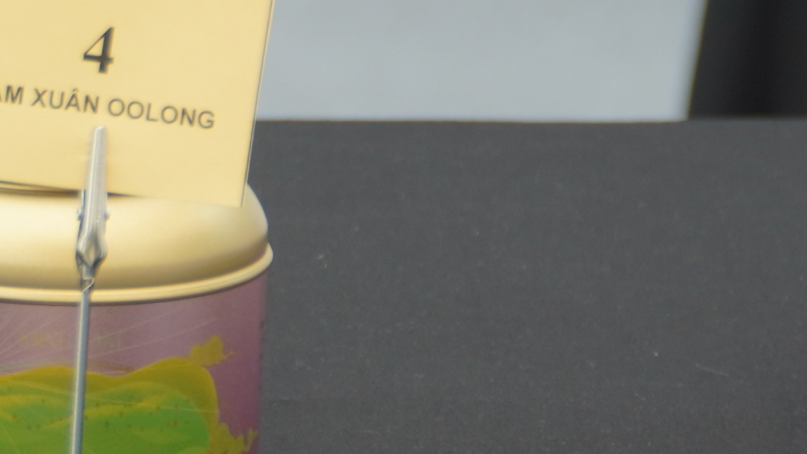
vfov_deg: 3.0
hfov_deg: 5.3
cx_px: -125
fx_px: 8625
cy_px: 342
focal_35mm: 403
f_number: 4
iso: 160
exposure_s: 1/60
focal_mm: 54
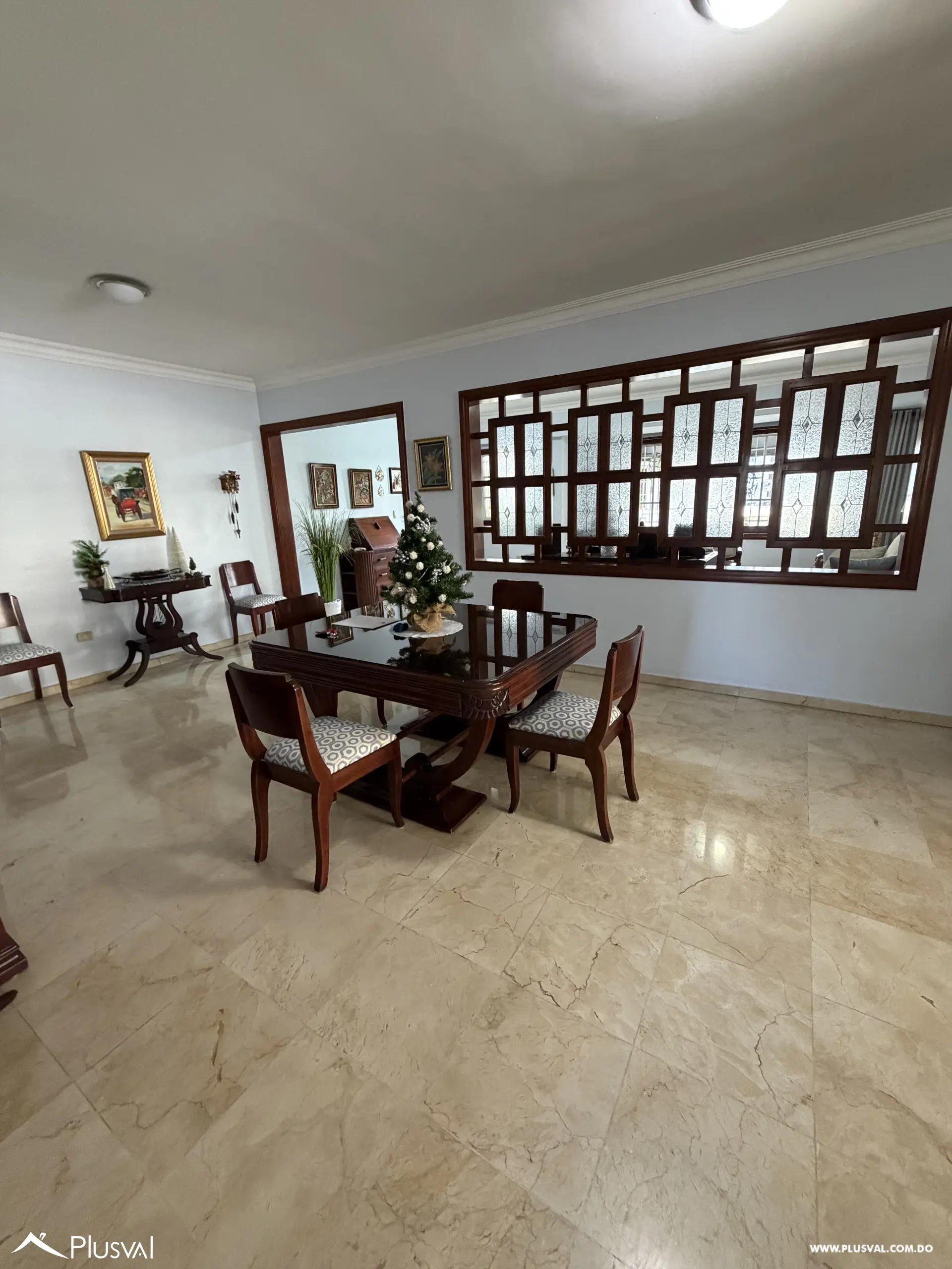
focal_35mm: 14
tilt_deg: -13.2
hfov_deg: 85.7
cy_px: 634
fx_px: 513
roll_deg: +2.7
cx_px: 476
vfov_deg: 102.1
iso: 400
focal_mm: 2.22
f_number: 2.2
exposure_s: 1/60
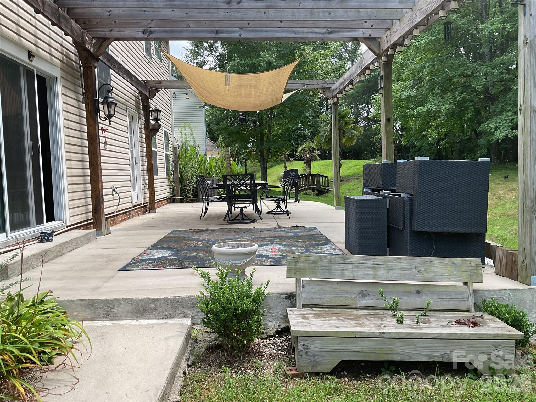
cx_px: 268
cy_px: 201
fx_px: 449
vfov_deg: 48.2
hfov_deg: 61.7
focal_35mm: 29
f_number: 1.8
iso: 16
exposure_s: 1/327
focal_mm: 3
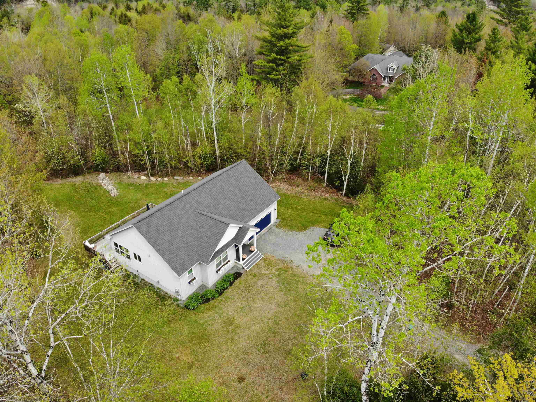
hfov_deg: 71.6
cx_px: 268
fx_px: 372
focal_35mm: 24
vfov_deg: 56.8
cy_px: 201
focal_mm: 4.5
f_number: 2.8
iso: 100
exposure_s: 1/122
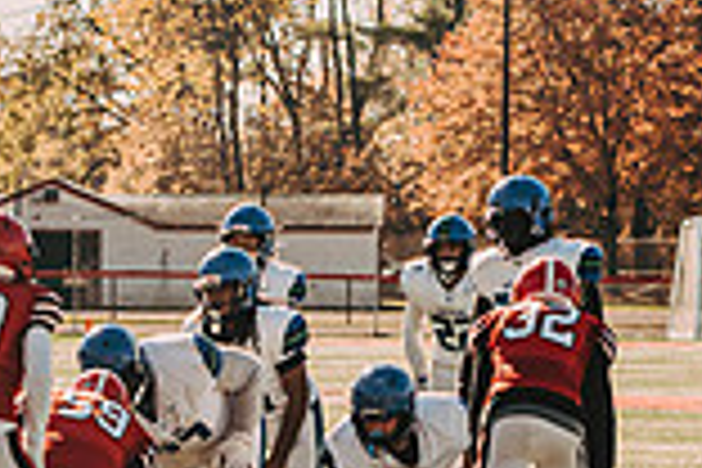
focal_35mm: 331
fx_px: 6454
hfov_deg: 6.2
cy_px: 240
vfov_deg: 4.2
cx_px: -343
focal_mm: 75
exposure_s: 1/2500
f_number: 3.2
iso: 250
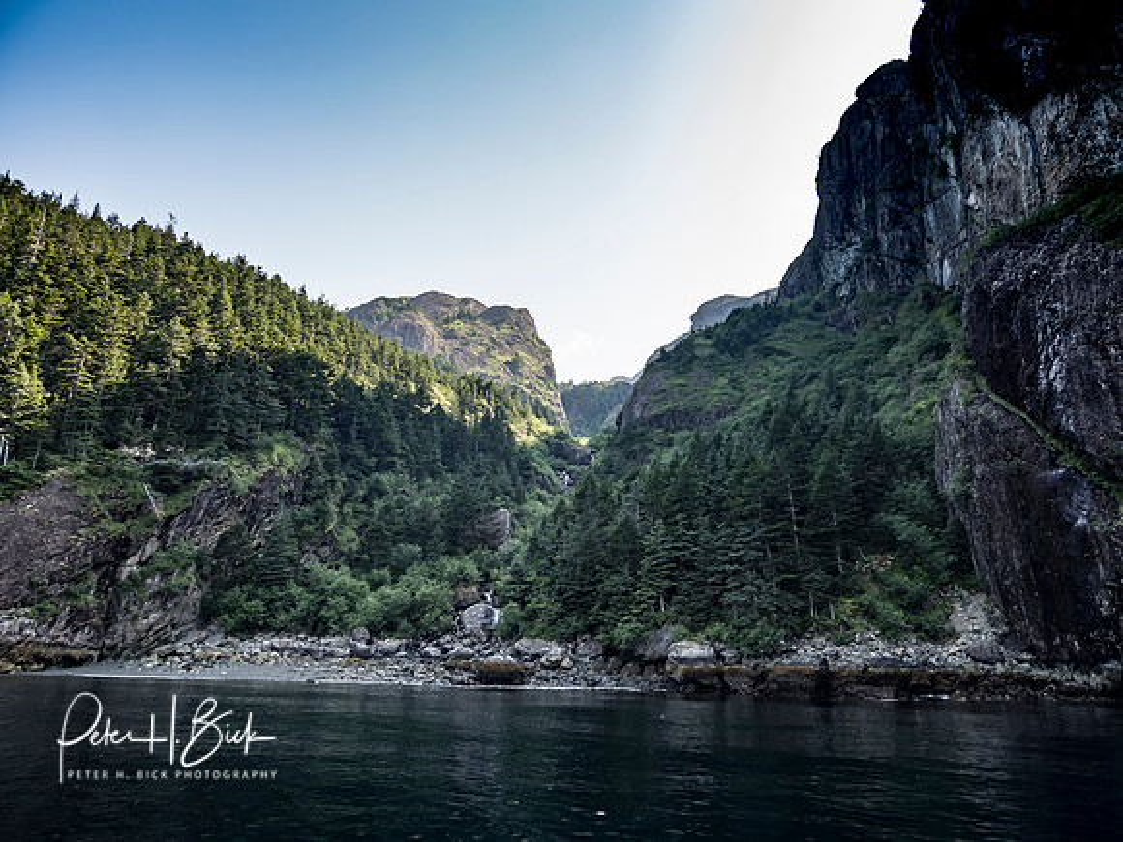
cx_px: 562
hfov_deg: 67.3
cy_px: 421
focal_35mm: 26
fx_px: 843
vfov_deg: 53.1
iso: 250
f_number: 5.6
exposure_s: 1/320
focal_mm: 13
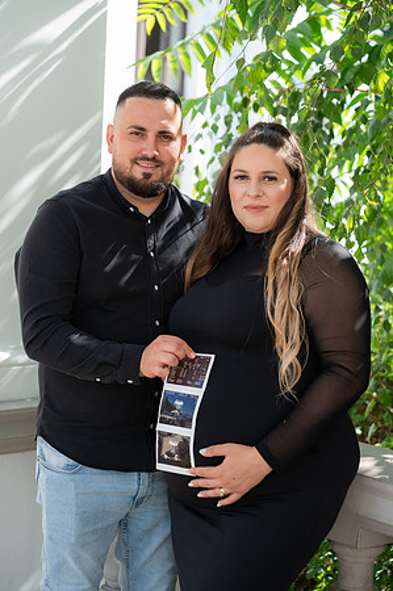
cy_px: 296
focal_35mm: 71
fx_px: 1165
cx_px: 196
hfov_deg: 19.1
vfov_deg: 28.5
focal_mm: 71
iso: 320
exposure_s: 1/500
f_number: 4
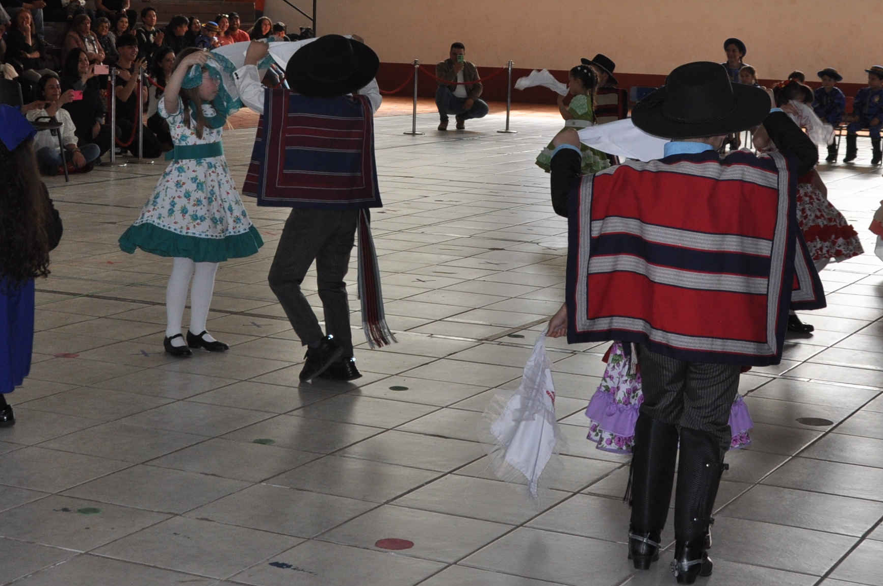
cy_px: 86
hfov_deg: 26.0
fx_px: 1911
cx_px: 399
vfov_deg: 17.3
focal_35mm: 78
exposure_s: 1/125
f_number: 7.1
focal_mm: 28
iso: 400
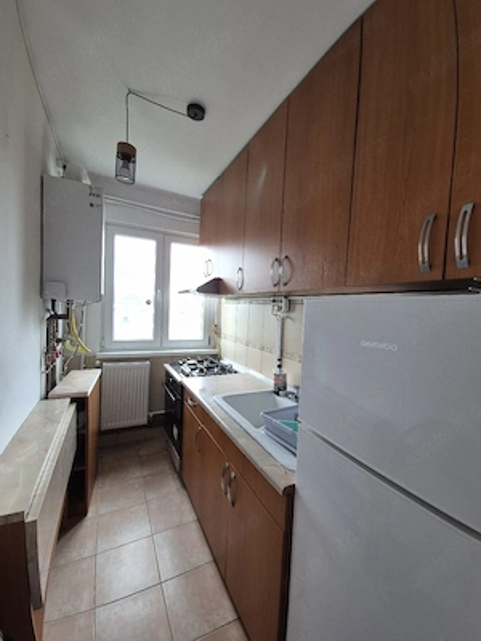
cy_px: 320
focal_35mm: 13
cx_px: 240
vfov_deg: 106.2
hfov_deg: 89.9
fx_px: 241
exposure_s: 1/50
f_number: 2.2
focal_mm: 2.2
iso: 125
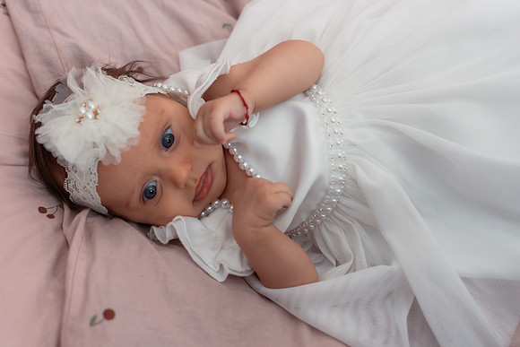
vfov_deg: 33.5
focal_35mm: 40
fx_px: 575
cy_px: 197
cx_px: 231
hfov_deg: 48.6
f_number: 3.2
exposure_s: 1/200
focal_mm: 35
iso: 640
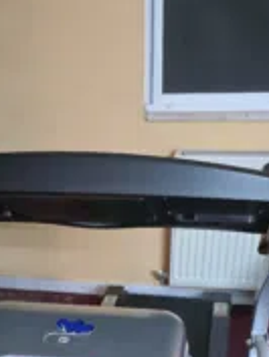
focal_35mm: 52
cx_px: 85
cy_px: 351
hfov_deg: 27.9
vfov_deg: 33.8
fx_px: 538
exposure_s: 1/100
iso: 2000
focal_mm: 6.3
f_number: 1.7
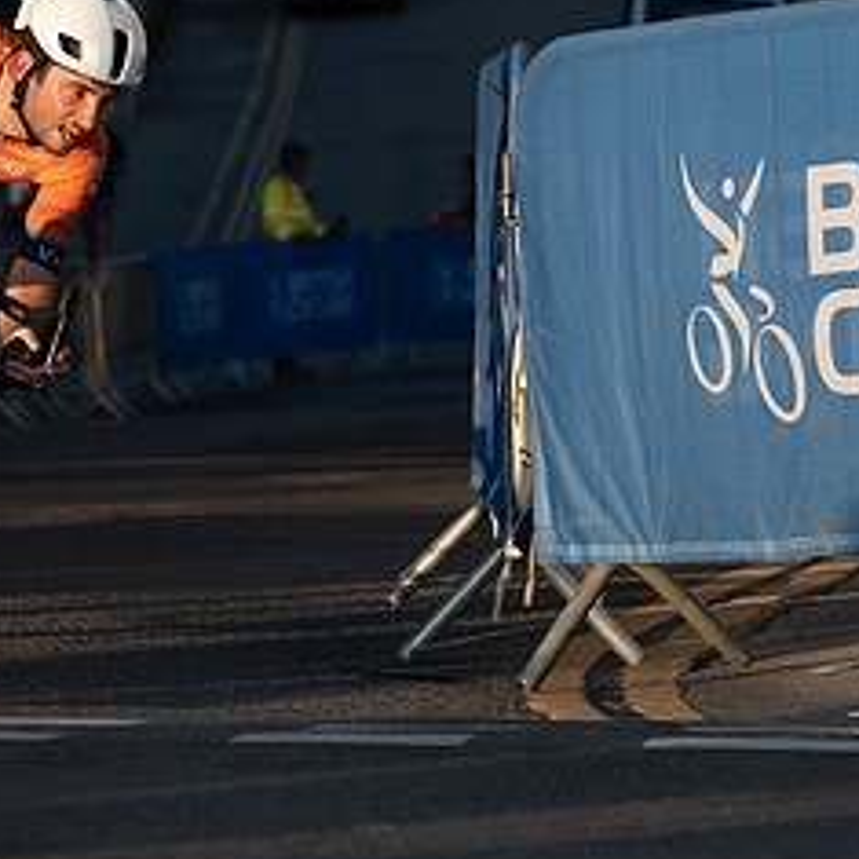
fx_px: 5924
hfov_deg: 8.2
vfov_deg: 8.3
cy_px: 238
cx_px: -163
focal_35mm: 211
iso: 200
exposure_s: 1/1000
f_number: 4
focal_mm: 89
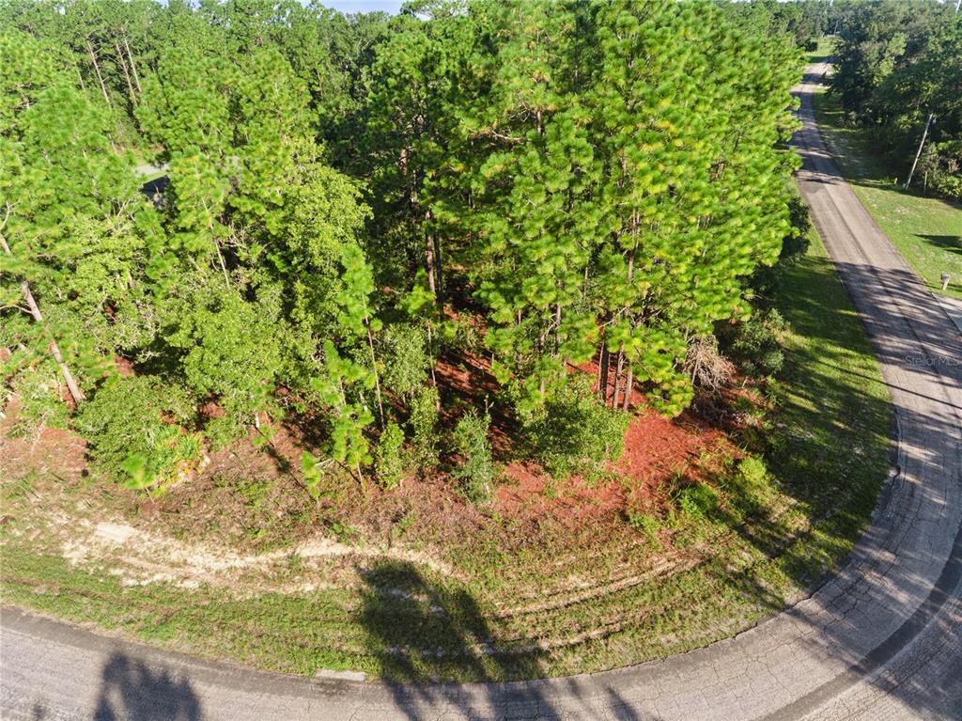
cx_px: 481
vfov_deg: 65.9
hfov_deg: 81.8
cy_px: 360
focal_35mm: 20
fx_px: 556
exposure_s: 1/200
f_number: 2.8
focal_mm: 3.6
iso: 100
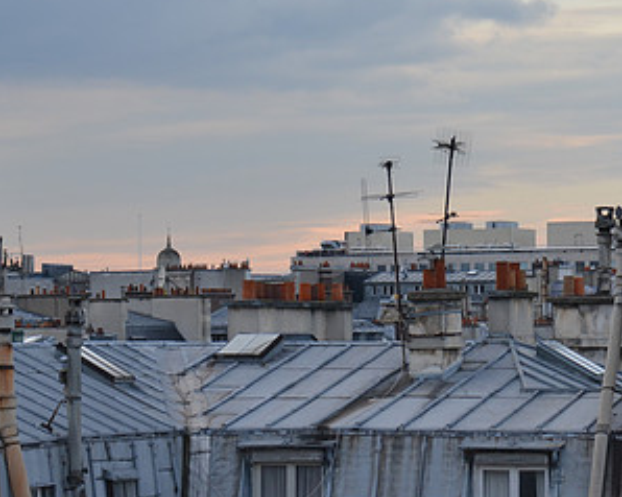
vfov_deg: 7.8
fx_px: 3624
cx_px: 415
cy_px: 152
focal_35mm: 197
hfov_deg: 9.8
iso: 200
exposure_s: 1/200
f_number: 7.1
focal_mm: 72
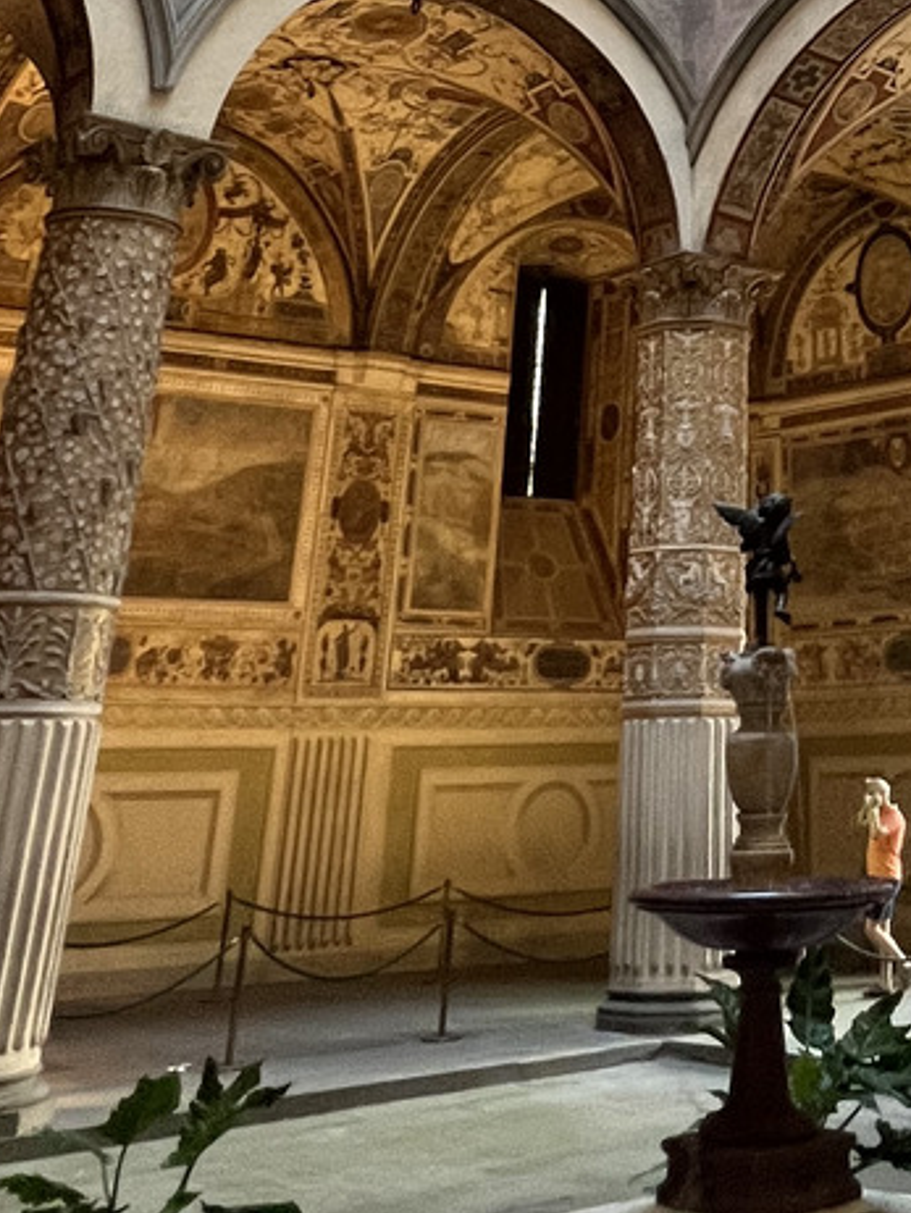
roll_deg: +0.6
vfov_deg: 35.4
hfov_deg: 30.6
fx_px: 1578
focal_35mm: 45
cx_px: 843
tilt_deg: +29.1
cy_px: -152
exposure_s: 1/100
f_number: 1.8
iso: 250
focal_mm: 1.57
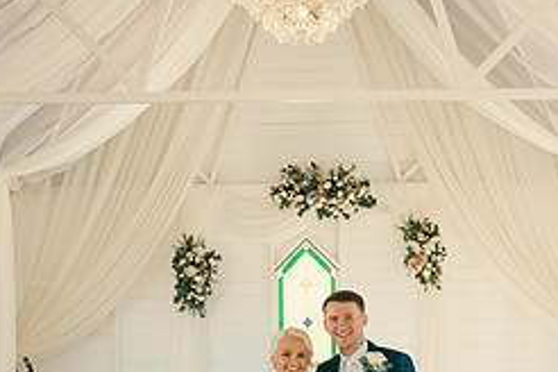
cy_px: 357
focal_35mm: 73
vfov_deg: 18.3
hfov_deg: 27.7
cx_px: 302
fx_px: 1131
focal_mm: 31
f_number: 3.5
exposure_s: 1/200
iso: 400
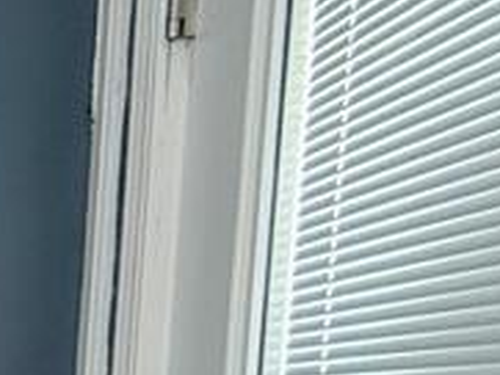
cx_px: -834
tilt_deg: -4.0
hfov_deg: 13.3
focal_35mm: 79
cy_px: 477
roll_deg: -0.8
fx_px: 1142
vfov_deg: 17.6
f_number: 2.2
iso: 200
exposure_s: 1/120
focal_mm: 2.22
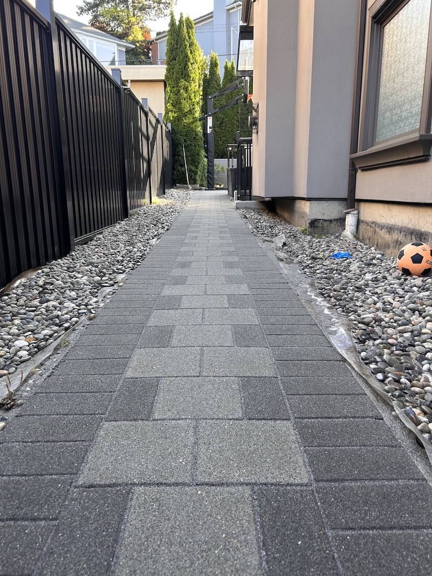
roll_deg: +0.3
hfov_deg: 53.1
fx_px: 433
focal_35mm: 26
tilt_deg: -12.0
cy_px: 288
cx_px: 216
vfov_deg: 67.3
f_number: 1.5
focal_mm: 5.7
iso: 32
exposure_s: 1/131
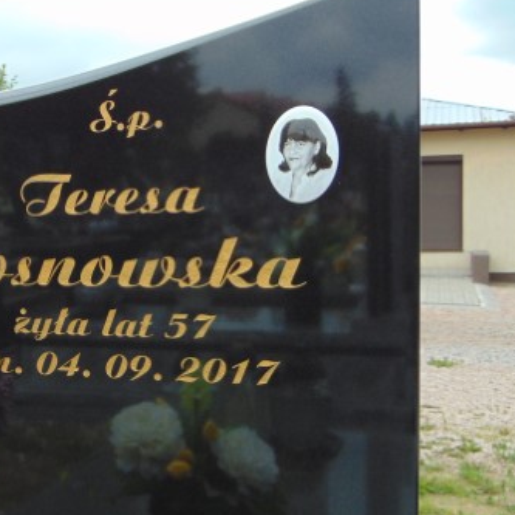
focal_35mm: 56
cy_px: 274
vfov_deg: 30.6
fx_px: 943
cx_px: 105
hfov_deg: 29.9
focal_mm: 5.8
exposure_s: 1/500
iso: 80
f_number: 3.2
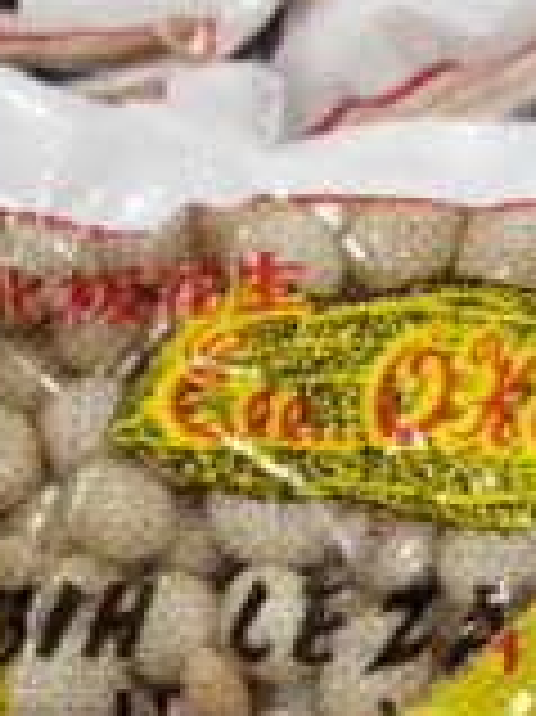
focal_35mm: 131
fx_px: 2708
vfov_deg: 15.1
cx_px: 387
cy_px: 432
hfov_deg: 11.3
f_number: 2.4
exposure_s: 1/24
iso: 640
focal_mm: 6
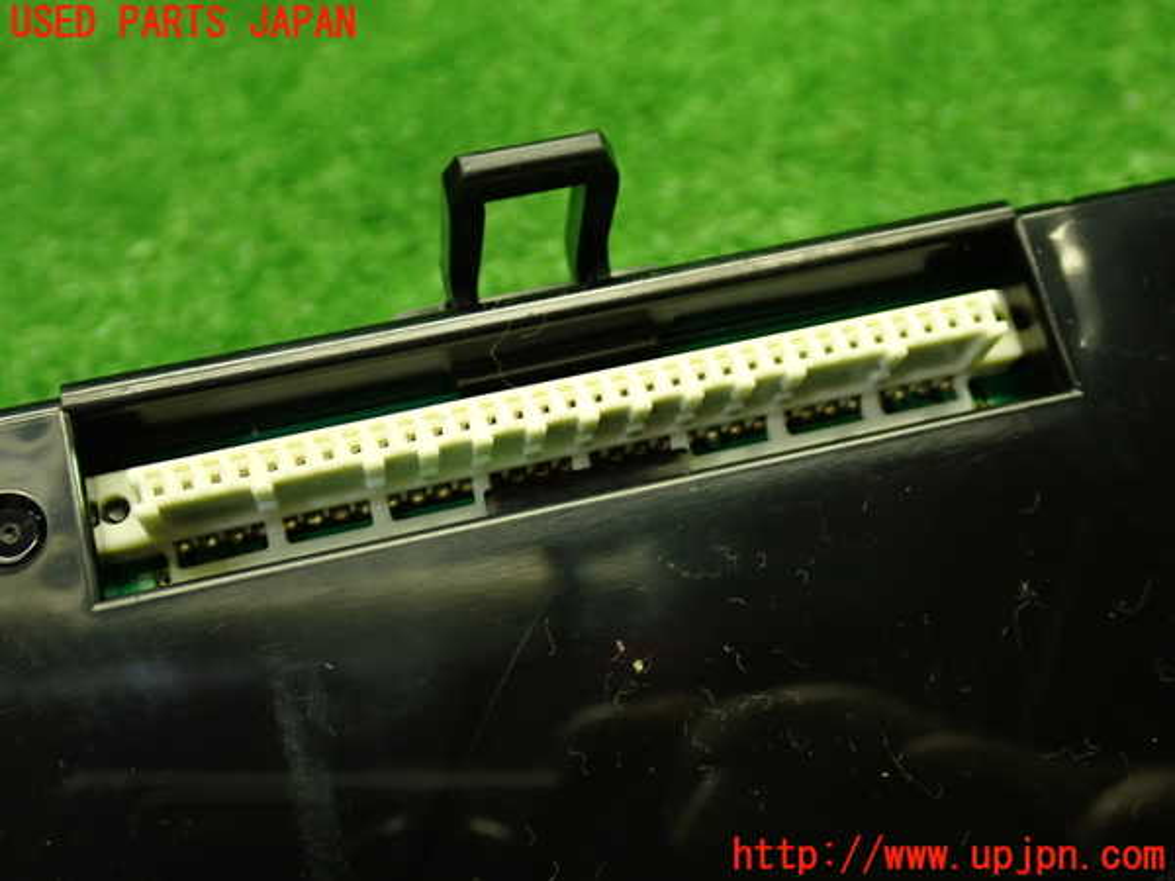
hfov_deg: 40.4
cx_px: 588
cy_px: 440
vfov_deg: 30.9
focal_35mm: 47
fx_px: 1595
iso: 500
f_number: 3.1
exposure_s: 1/50
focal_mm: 8.4
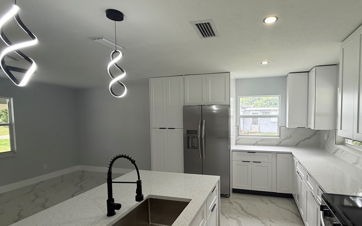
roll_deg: -0.1
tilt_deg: -3.4
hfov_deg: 87.1
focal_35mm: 19
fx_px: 187
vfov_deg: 62.0
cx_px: 214
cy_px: 126
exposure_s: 1/120
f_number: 2.2
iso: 80
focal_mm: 2.22
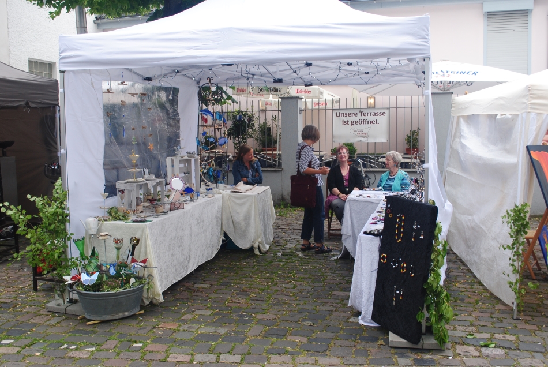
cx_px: 274
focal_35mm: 36
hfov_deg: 53.1
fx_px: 549
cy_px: 184
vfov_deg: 37.0
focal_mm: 24
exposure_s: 1/125
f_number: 9
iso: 200
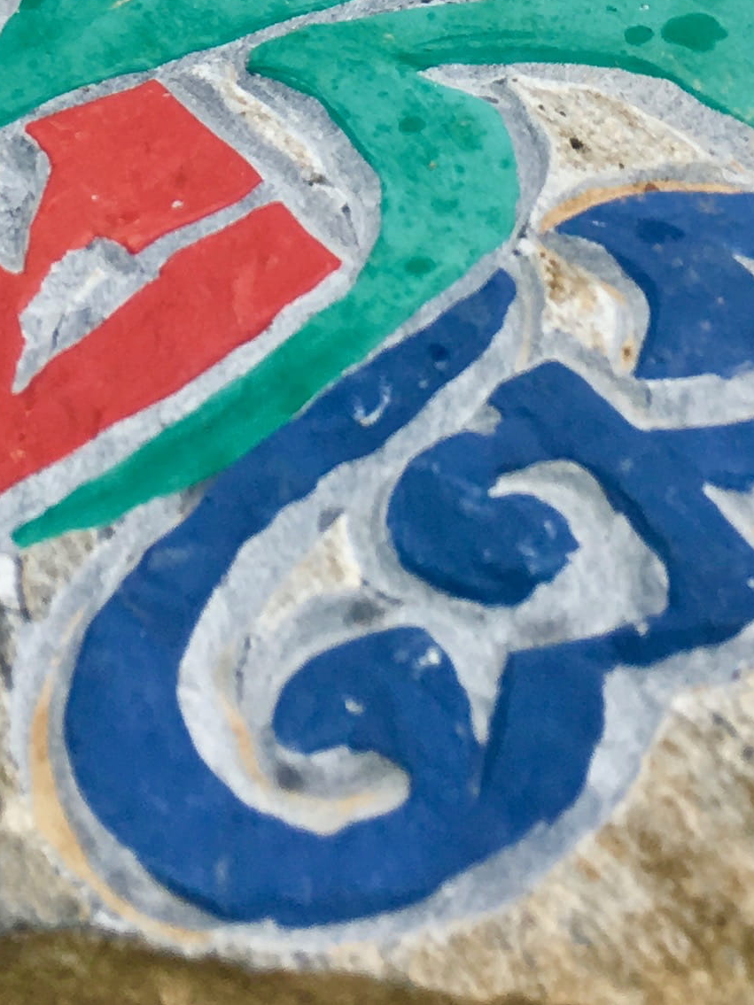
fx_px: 2992
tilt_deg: -15.0
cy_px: -644
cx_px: 126
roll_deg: +0.1
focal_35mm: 103
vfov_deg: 16.7
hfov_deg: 14.3
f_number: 2.2
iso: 25
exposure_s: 1/674
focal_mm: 4.15
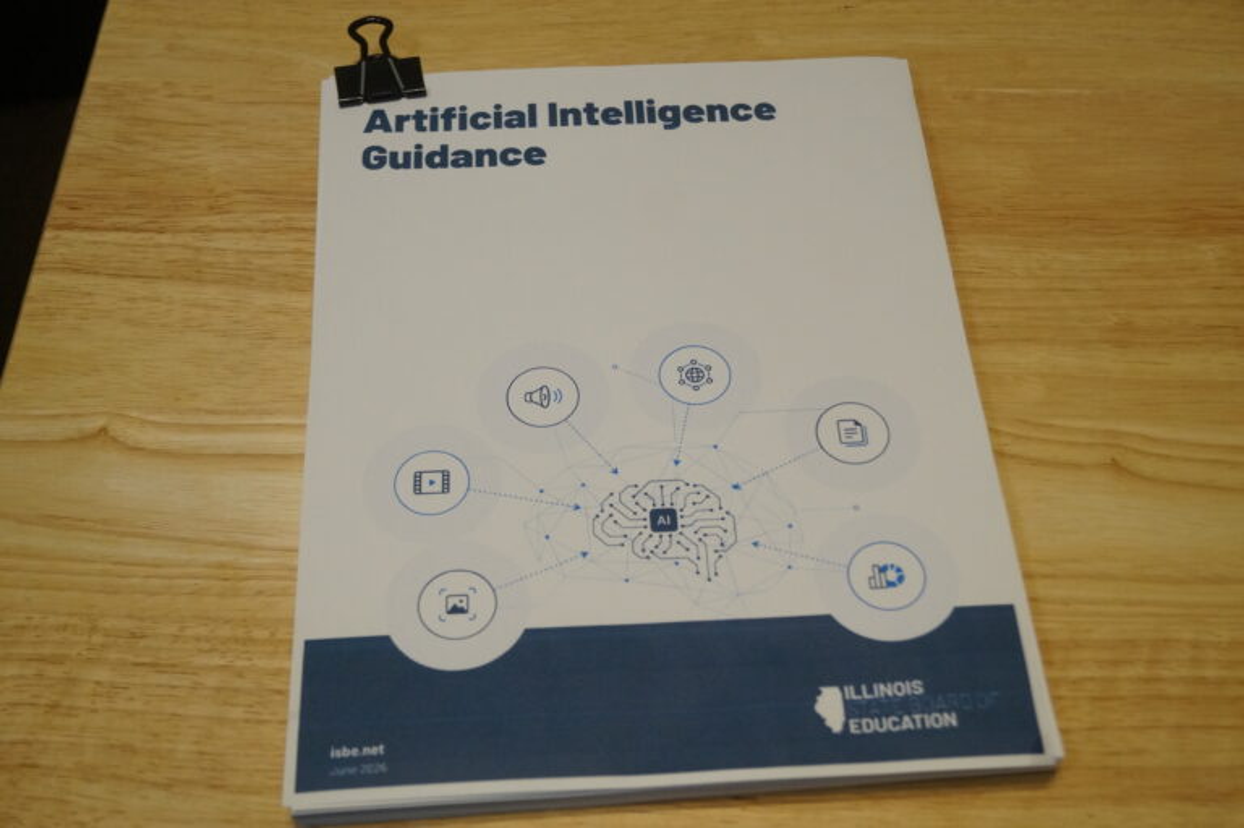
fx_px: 1450
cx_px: 622
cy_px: 414
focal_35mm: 42
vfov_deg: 31.9
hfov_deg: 46.4
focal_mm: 28
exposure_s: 1/160
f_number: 4.5
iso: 1600
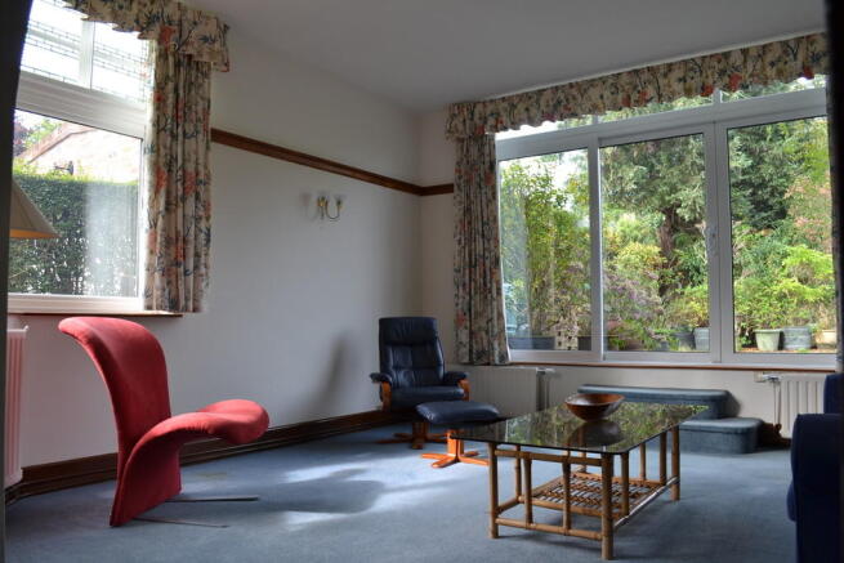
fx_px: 633
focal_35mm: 27
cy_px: 282
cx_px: 422
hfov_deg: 67.4
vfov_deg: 48.0
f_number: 5.6
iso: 200
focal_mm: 18
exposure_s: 1/60
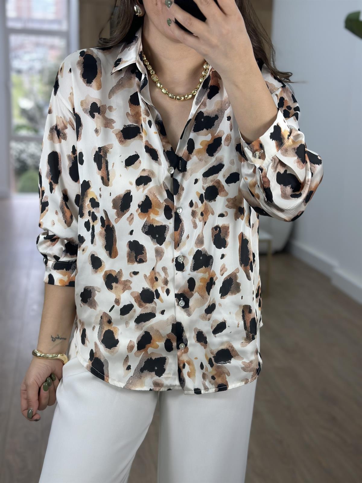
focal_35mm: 48
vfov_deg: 39.7
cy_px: 242
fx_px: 669
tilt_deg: -34.2
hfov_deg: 30.3
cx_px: 181
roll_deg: -0.8
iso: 80
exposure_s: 1/187
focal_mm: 6.86
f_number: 1.78
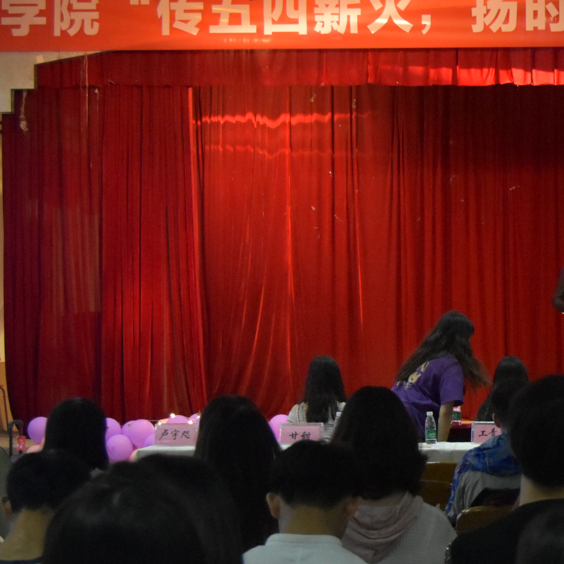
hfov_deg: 16.5
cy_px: 338
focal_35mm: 102
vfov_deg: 17.0
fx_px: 1880
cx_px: 627
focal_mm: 28
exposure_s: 1/80
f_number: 4.5
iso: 3200
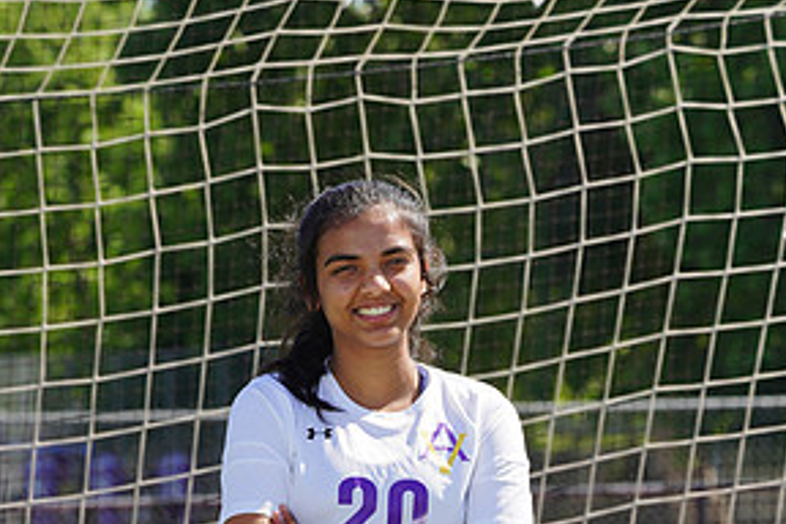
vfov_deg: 3.3
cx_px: 303
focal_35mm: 421
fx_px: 9191
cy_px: 775
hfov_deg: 4.9
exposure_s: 1/250
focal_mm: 209
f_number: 11
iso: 200
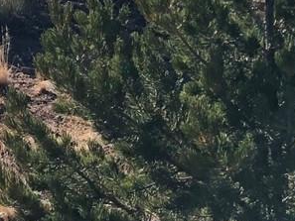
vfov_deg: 9.2
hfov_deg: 12.2
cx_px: -199
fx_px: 1287
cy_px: -232
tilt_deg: -4.6
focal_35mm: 151
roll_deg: +1.3
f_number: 1.8
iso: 20
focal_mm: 3.99
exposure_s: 1/2000
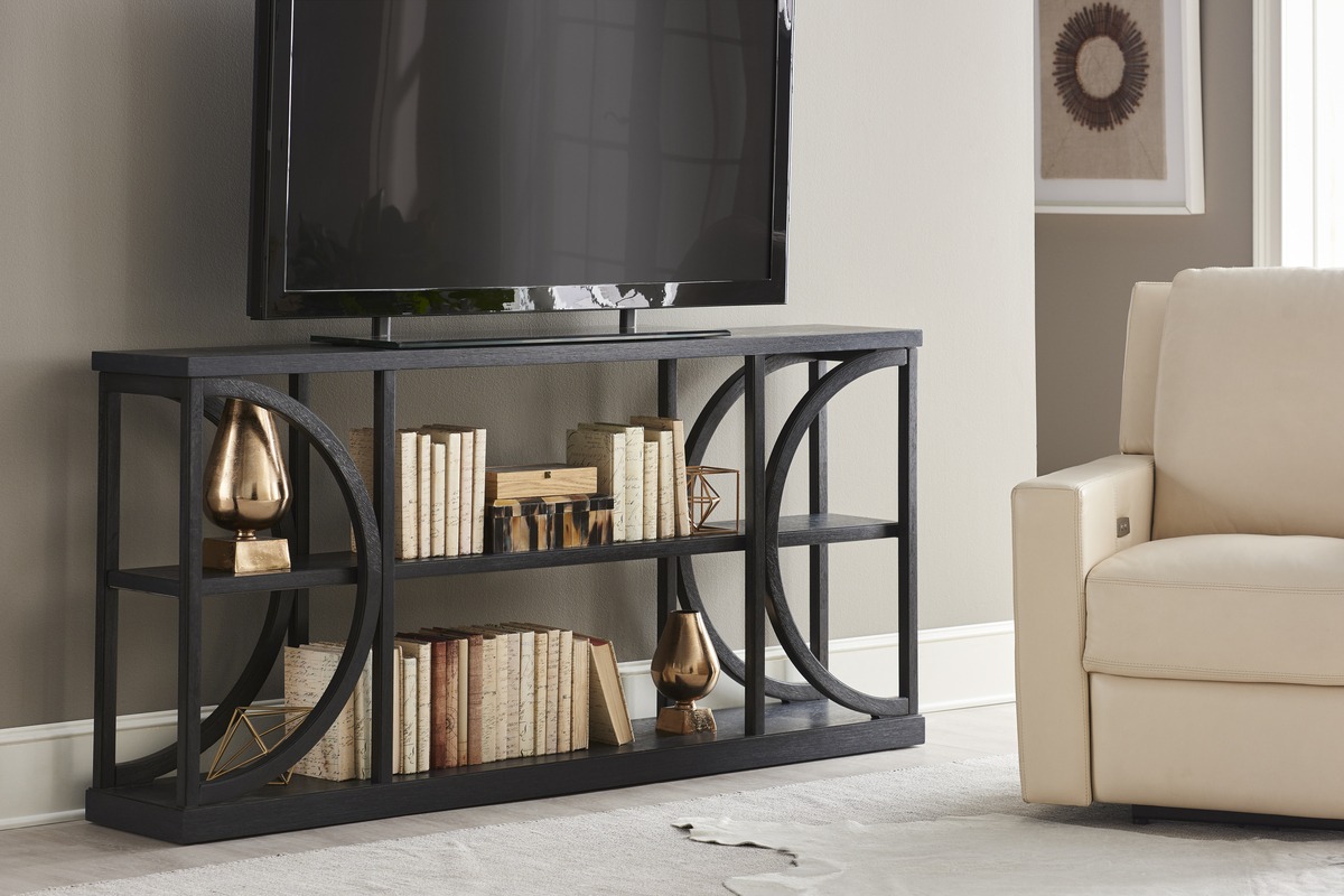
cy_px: 448
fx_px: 3808
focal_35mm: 102
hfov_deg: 20.0
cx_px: 672
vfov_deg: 13.4
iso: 400
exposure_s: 1/160
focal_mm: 102
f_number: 6.3
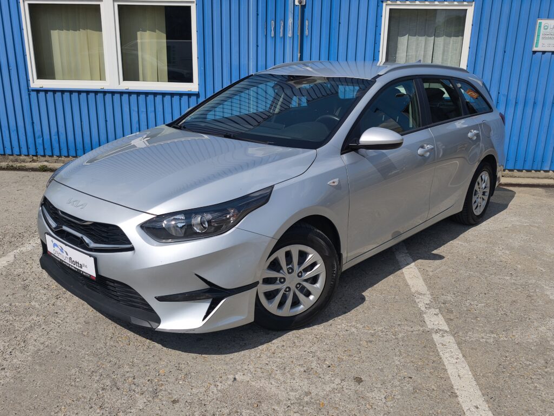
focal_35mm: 31
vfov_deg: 45.4
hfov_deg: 58.4
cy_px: 208
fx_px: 496
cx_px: 277
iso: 50
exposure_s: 1/5327
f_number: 1.6
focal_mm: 6.57
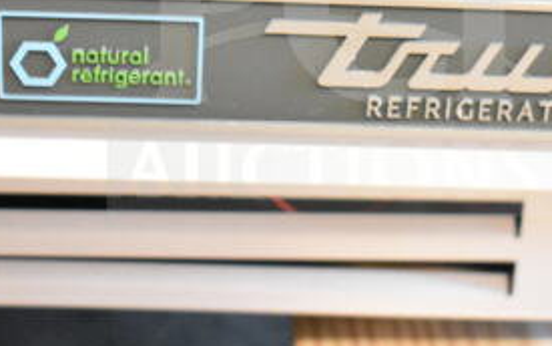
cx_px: 331
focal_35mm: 129
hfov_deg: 16.2
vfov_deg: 10.1
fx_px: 1941
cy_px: 57
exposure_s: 1/60
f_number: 4.8
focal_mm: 38
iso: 10000
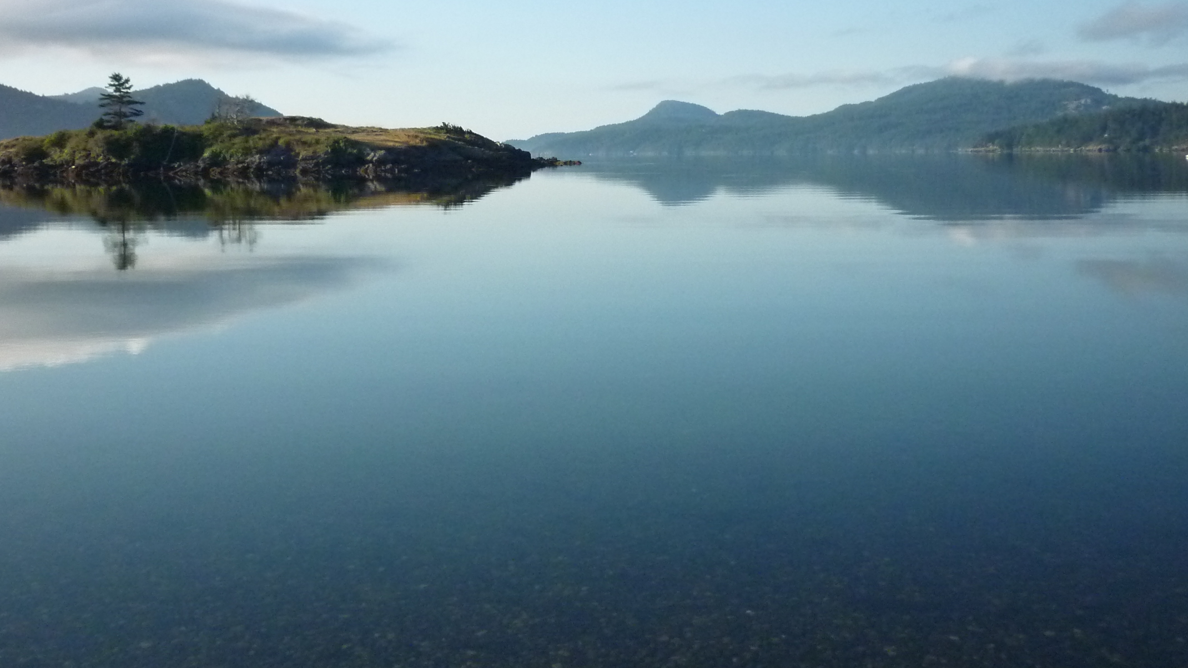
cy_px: 222
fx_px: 1355
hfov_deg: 47.4
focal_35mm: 43
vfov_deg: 27.5
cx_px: 585
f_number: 8
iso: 400
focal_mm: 5.5
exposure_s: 1/500
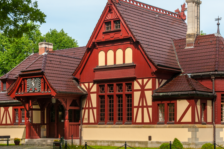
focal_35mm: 79
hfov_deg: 25.8
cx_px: 108
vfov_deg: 17.3
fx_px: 489
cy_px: 64
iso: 200
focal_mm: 35
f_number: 8
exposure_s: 1/250
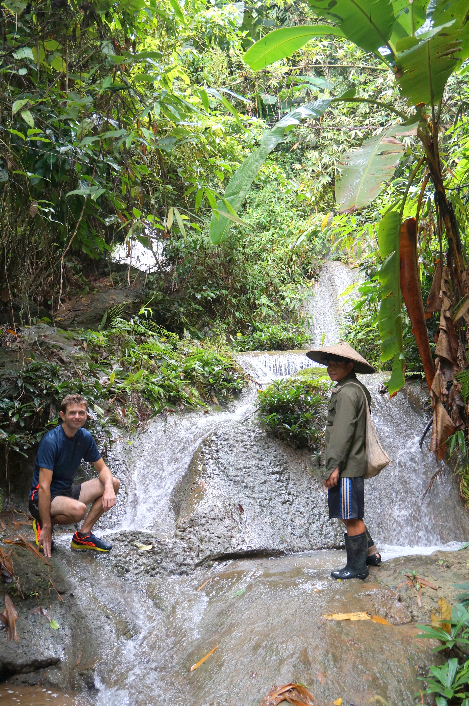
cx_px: 234
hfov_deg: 31.8
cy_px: 353
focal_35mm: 42
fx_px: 823
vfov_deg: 46.4
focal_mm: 28
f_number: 4.5
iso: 400
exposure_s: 1/160
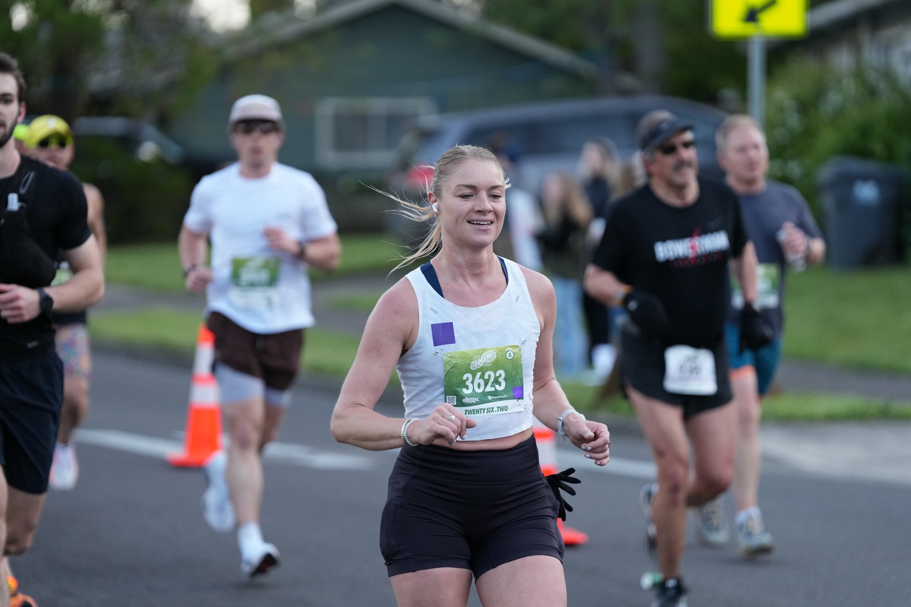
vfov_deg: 8.6
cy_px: 304
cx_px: 456
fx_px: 4023
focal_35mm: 159
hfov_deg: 12.9
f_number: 2.8
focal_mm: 159
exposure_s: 1/2000
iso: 1250
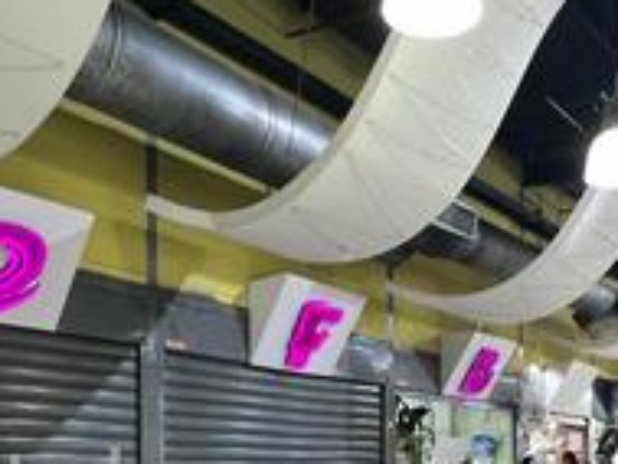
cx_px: 415
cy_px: 493
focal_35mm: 44
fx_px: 786
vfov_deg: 30.0
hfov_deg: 42.3
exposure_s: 1/49
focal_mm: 1.57
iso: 250
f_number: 1.8
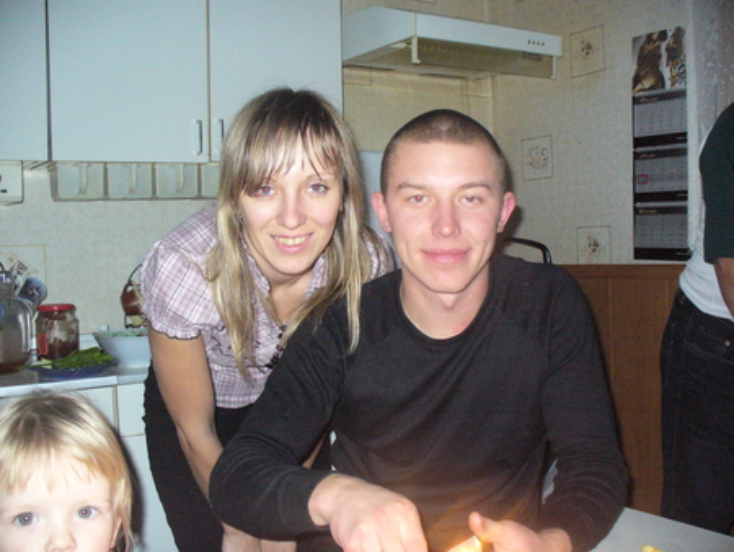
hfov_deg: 50.1
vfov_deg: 38.7
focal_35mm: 37
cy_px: 276
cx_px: 367
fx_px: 785
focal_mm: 6.1
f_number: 2.8
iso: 400
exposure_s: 1/30
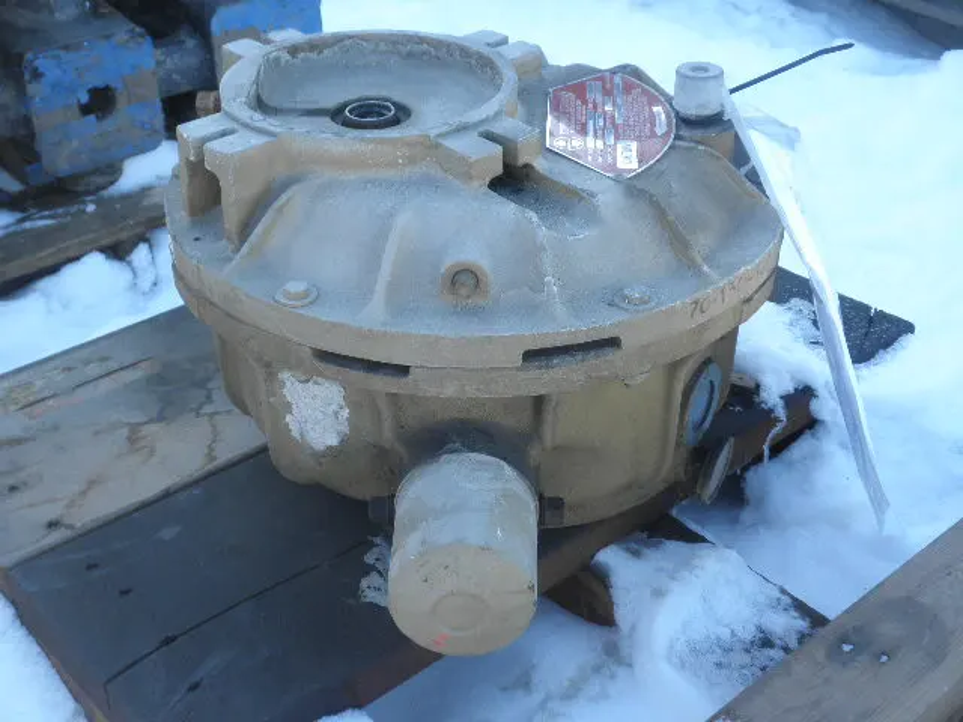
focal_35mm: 44
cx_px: 482
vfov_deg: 32.9
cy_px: 361
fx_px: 1224
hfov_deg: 42.9
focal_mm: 7.9
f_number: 3.4
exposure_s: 1/80
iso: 64
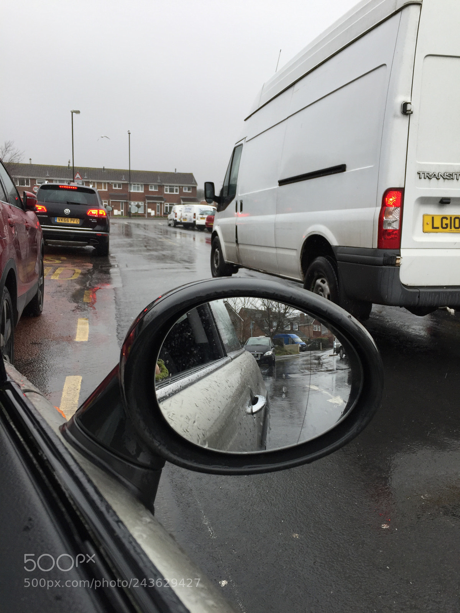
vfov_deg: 61.7
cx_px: 230
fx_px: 514
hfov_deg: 48.2
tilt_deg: -10.9
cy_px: 306
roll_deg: -2.1
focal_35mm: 29
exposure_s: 1/670
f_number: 2.2
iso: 32
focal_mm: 4.15
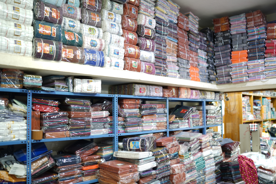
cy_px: 92
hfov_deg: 54.4
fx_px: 268
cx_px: 138
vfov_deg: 37.9
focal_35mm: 35
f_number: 1.4
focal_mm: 35
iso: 50
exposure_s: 1/5
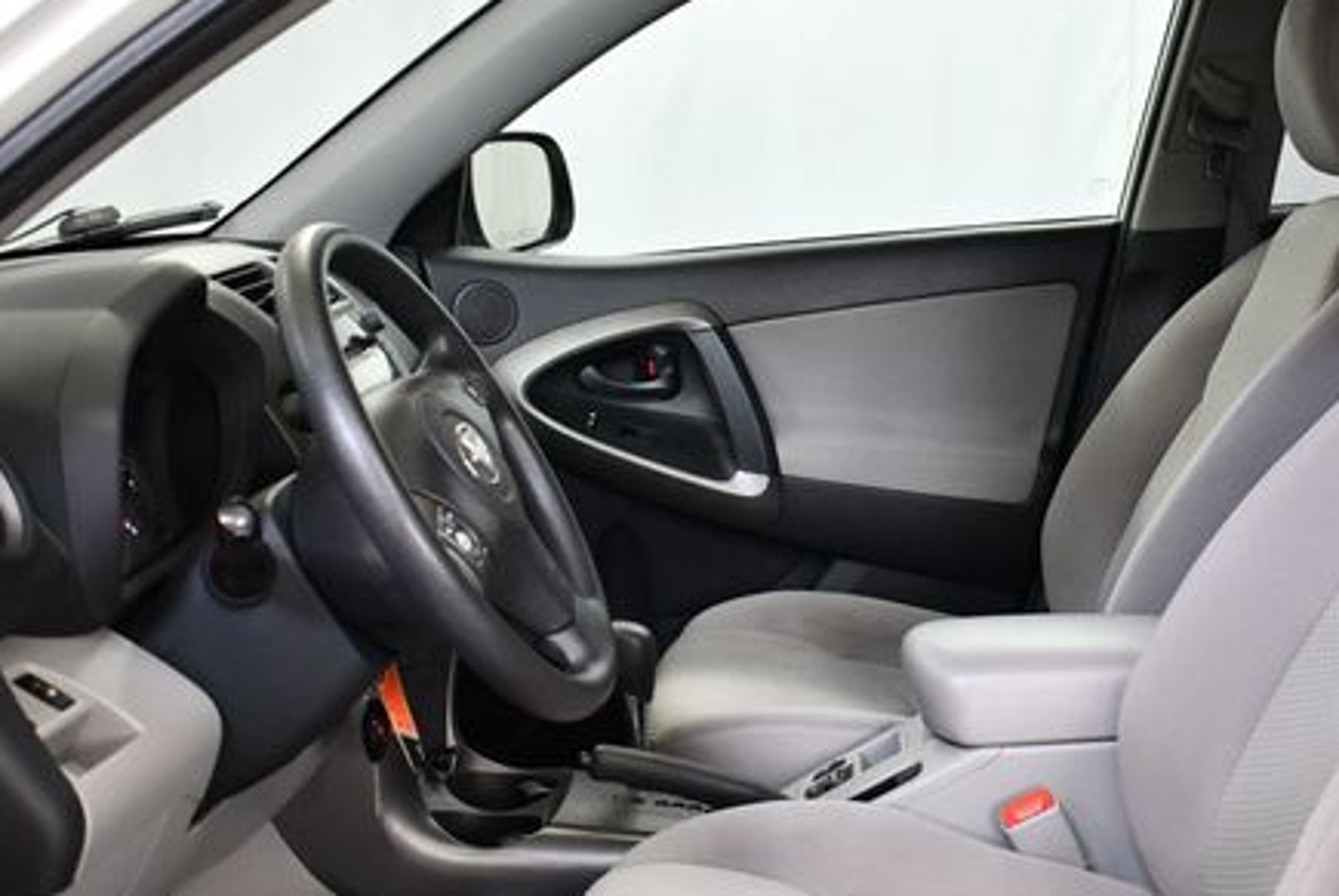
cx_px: 803
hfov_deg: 37.3
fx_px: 1973
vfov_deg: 25.5
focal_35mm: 53
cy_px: 567
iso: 1250
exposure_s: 1/125
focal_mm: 18
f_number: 3.5
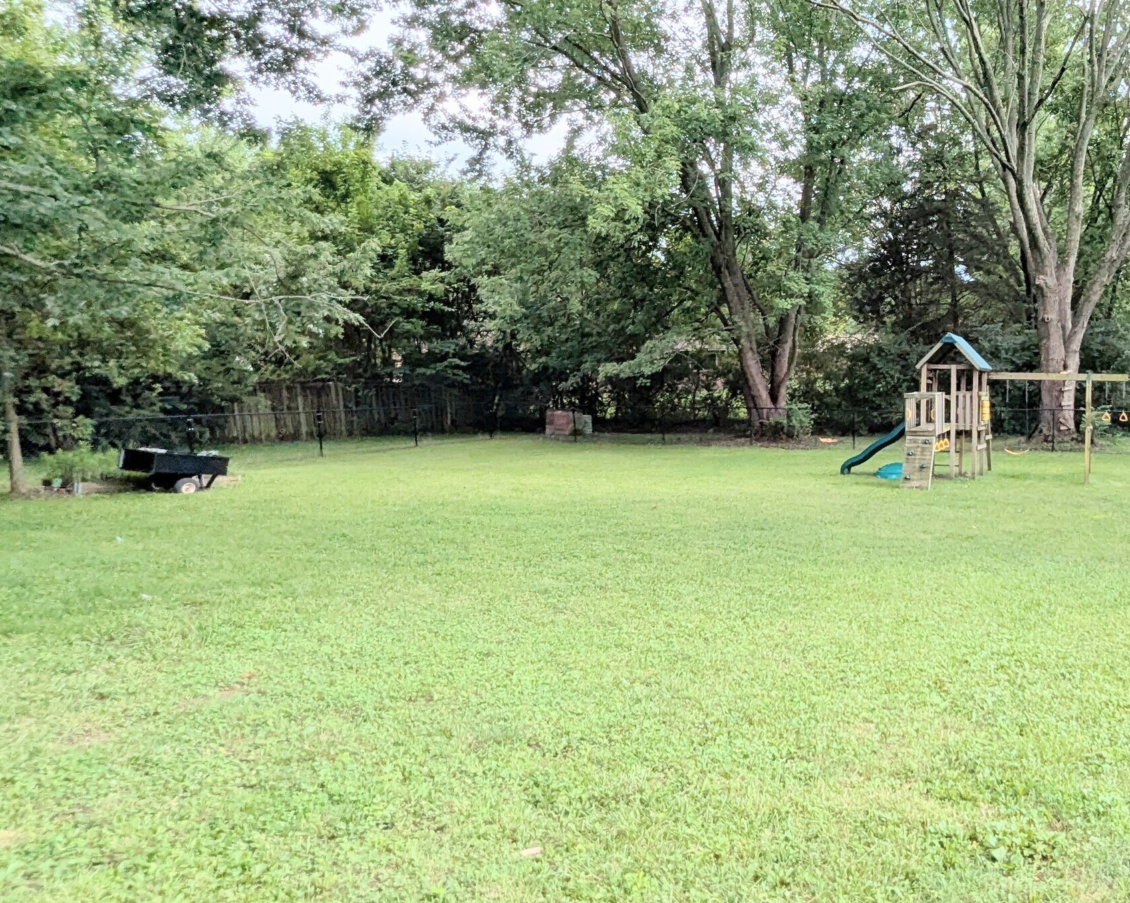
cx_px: 939
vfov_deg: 60.9
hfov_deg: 64.6
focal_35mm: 23
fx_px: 769
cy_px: 442
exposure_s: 1/808
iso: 40
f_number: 2.2
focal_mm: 1.95
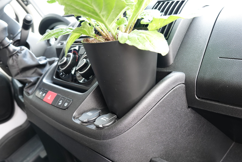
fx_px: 202
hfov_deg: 61.9
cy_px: 81
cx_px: 121
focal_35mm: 30
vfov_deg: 43.6
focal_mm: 11.29
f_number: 3.2
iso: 250
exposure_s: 1/30
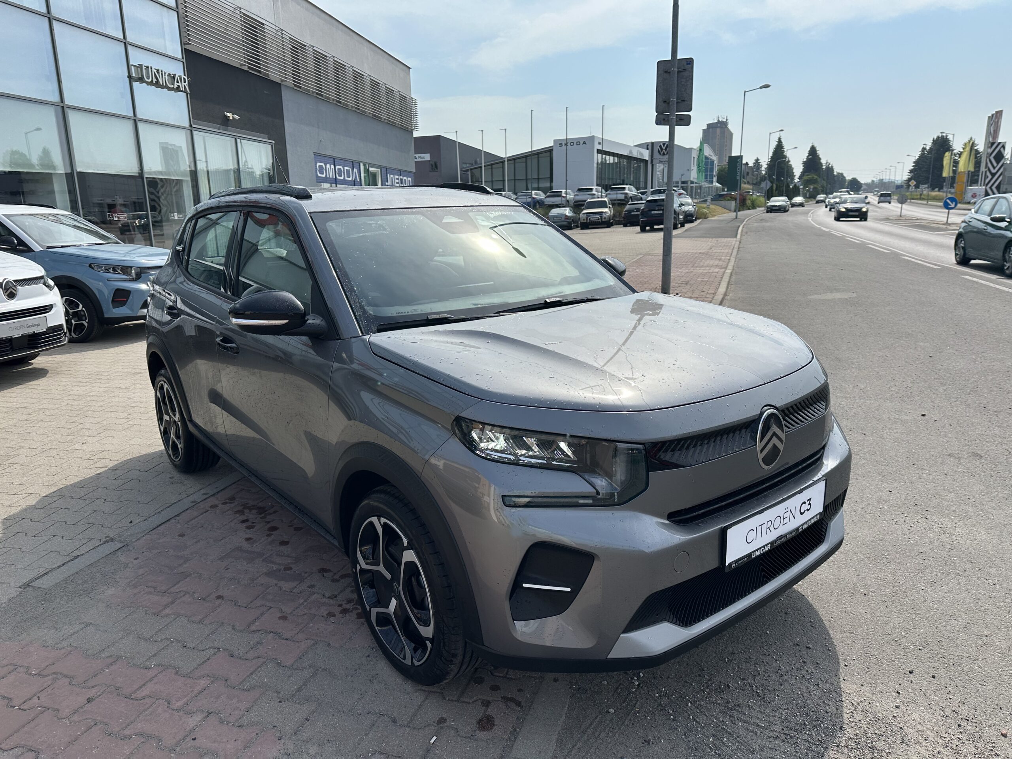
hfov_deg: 71.6
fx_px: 702
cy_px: 380
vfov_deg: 56.8
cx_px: 506
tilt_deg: -12.5
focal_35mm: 24
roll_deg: +2.7
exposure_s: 1/4762
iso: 80
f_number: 1.78
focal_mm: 6.86
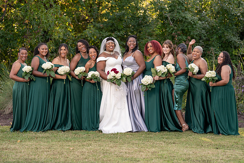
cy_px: 82
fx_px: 973
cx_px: 119
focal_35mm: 144
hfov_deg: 14.3
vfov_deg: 9.6
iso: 160
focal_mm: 138
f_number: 4
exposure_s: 1/200
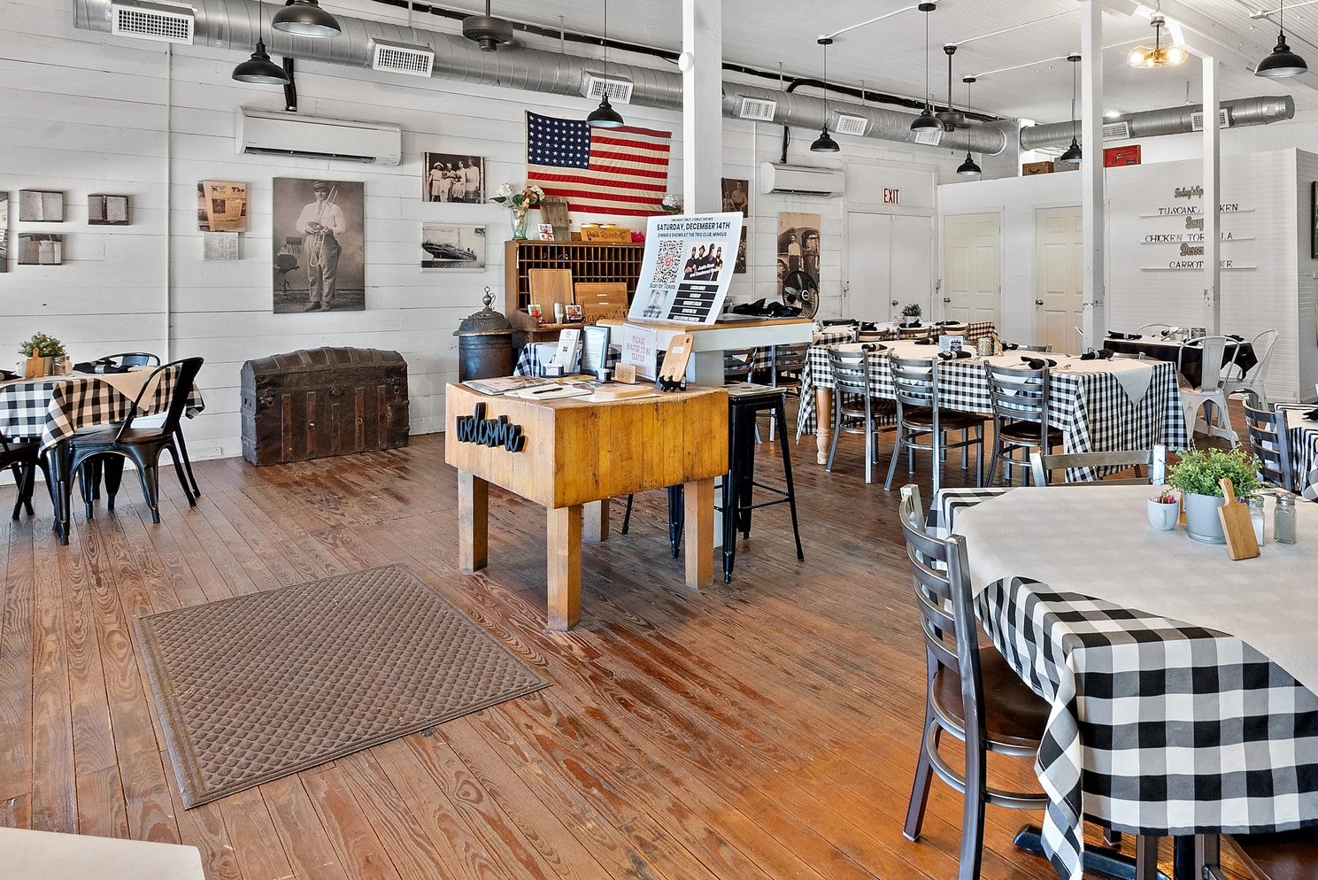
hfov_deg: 76.4
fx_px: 806
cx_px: 866
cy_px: 309
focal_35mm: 22
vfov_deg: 56.3
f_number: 11
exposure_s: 1/2
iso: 1600
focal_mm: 16
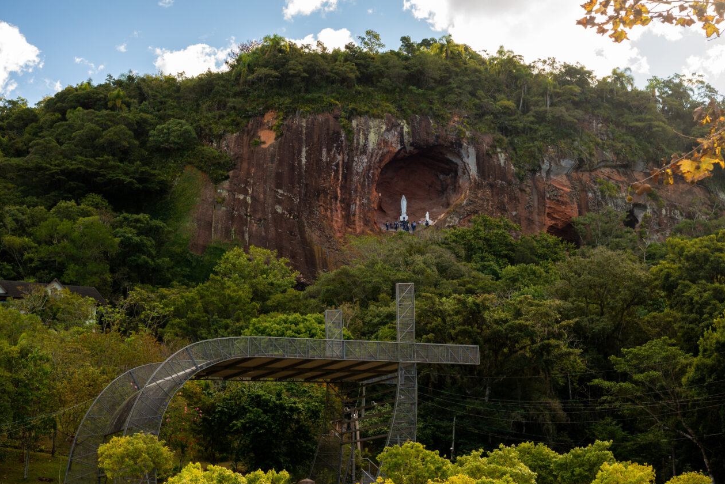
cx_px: 413
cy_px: 194
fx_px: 1229
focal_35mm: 61
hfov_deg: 32.8
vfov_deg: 22.2
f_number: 7.1
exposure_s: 1/500
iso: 500
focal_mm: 50
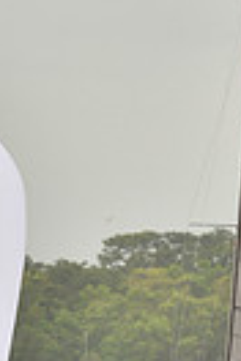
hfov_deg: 0.9
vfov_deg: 1.4
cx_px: 215
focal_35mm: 1492
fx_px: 14981
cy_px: -38
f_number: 8
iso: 400
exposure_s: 1/1000
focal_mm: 340
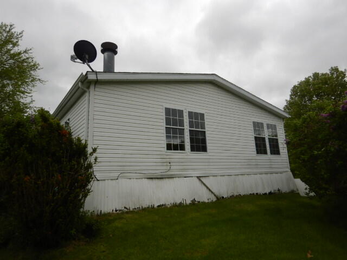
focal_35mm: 24
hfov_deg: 71.6
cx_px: 174
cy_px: 130
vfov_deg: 56.8
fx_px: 241
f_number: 2.8
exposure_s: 1/640
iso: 125
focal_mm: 4.3
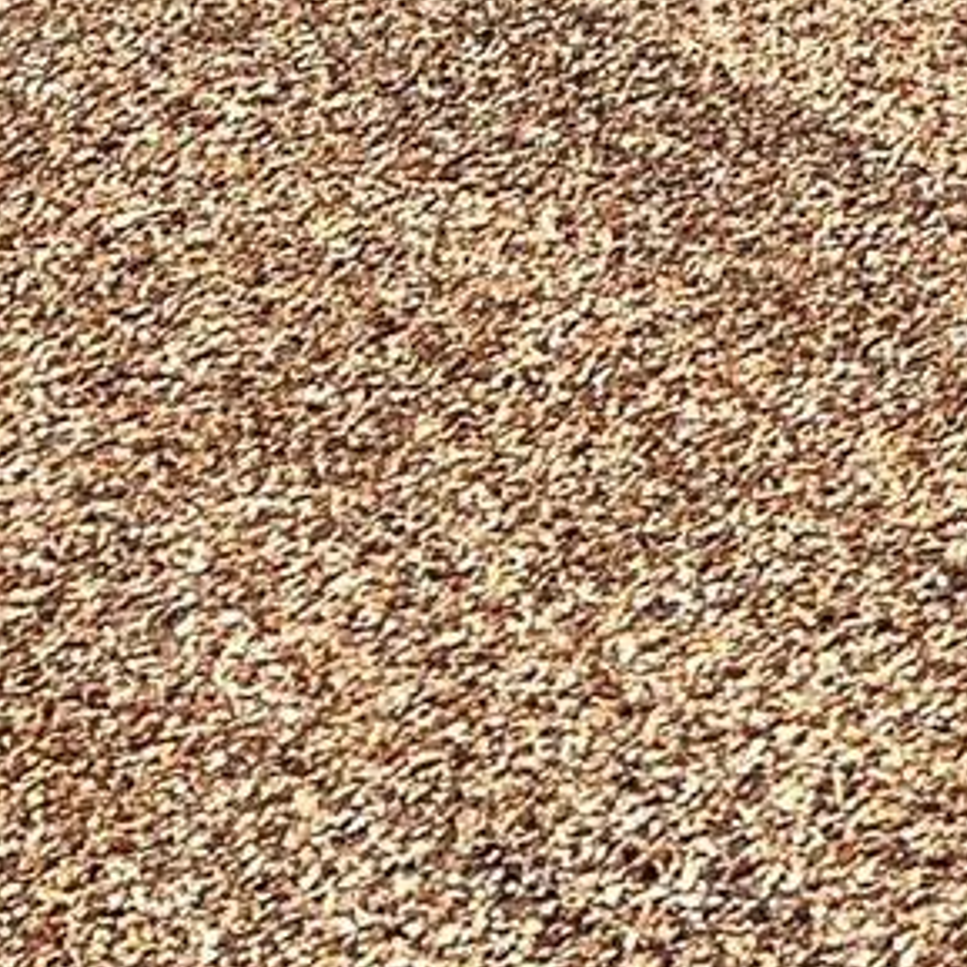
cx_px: 1328
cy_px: -2423
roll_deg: -0.8
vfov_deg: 8.2
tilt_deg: +5.7
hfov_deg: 10.4
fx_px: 5152
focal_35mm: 163
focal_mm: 5.7
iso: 50
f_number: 1.5
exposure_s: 1/8696
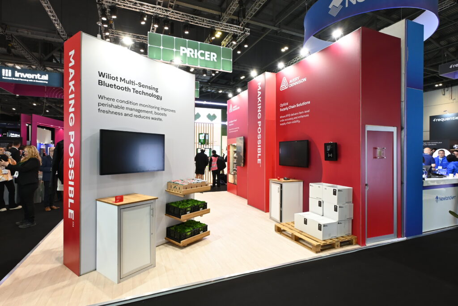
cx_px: 229
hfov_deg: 90.0
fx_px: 229
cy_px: 153
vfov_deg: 67.4
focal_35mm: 18
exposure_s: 1/15
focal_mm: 12.5
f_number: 9
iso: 800
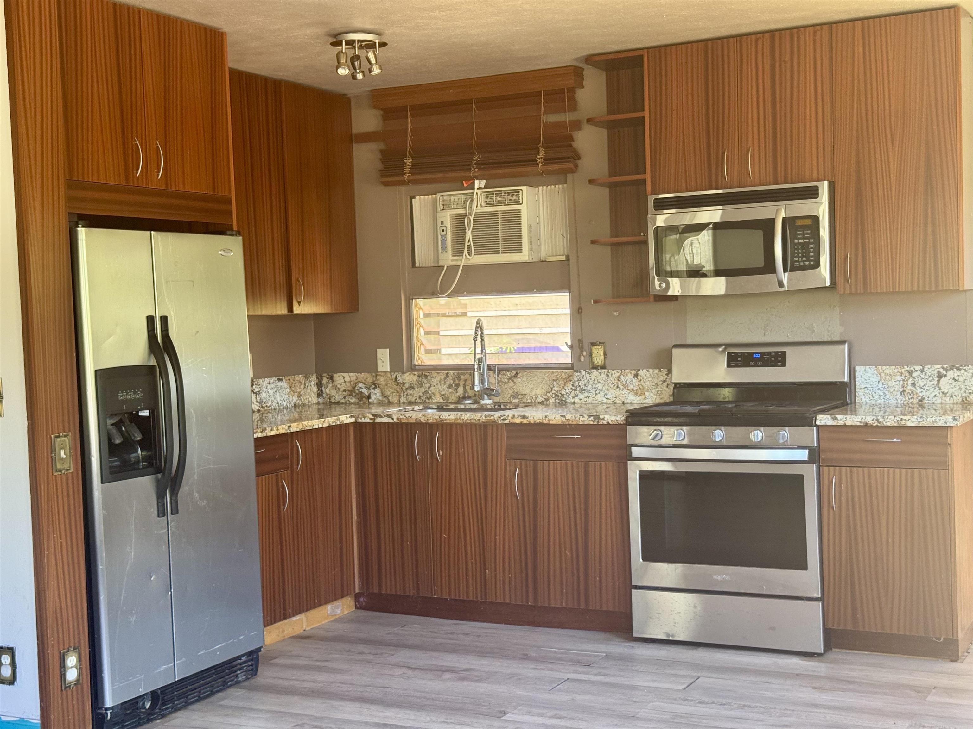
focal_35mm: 48
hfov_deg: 39.7
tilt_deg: -3.2
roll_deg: +2.3
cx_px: 486
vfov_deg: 30.3
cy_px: 364
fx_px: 1349
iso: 125
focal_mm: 6.76
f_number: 1.78
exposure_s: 1/60
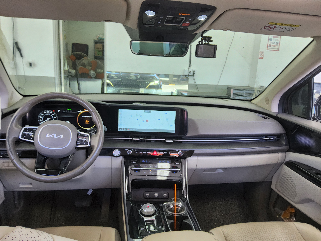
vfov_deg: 54.9
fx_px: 232
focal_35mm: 25
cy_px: 120
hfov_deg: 69.4
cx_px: 160
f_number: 2
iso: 200
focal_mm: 3.08
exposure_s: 1/100
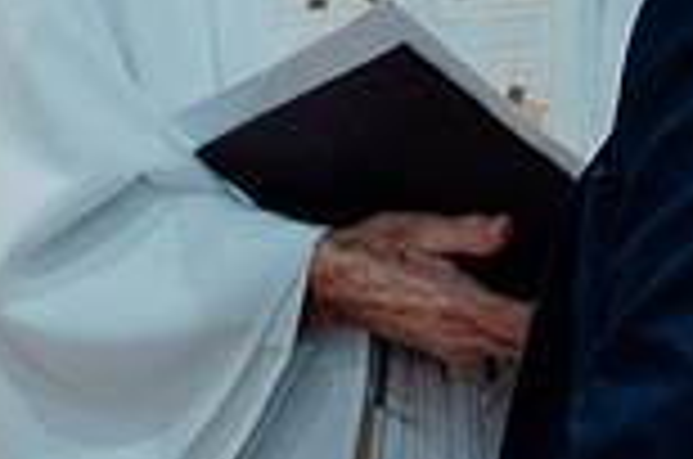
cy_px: 34
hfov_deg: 6.5
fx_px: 6090
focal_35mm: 317
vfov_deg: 4.3
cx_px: 54
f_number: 3.5
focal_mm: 56
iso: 2000
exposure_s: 1/160
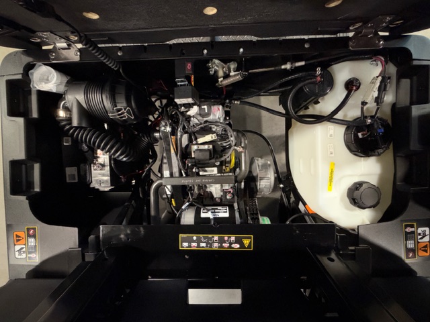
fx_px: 174
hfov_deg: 102.1
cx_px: 215
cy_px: 161
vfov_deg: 85.7
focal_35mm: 14
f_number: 2.2
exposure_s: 1/40
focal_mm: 2.22
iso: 1250
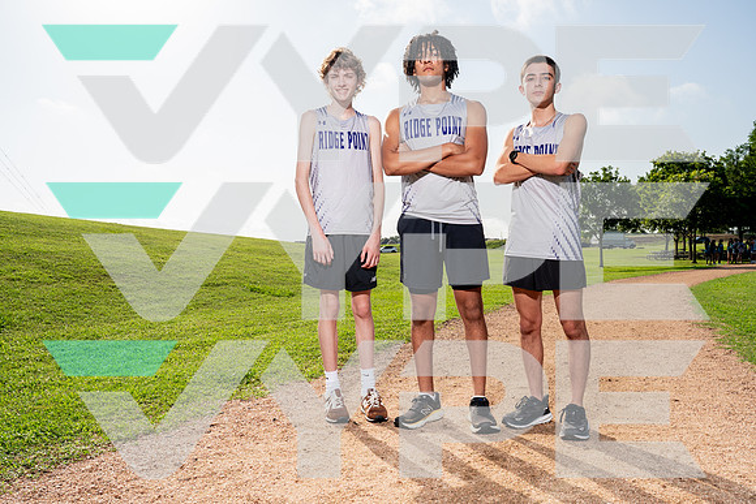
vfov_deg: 46.4
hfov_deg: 65.5
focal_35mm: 28
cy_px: 252
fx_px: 588
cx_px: 378
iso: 100
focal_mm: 28
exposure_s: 1/250
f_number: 8
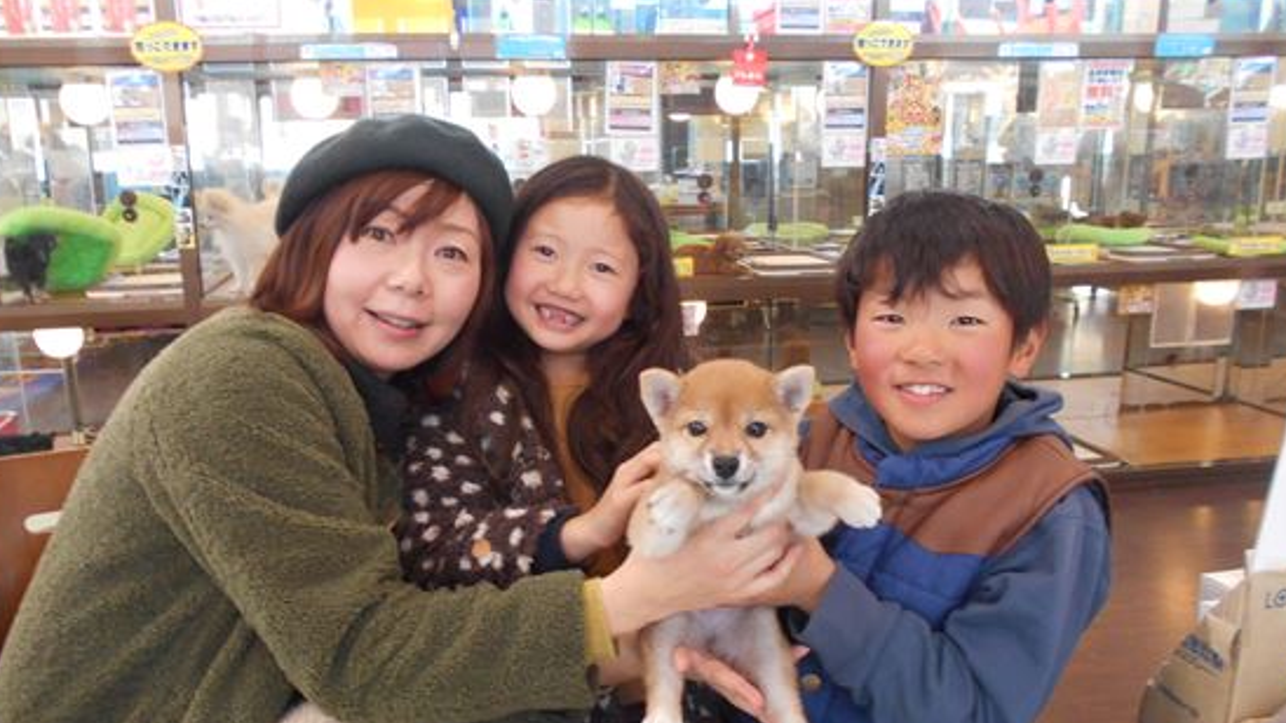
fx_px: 1057
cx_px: 631
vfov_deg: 37.6
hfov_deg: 62.6
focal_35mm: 31
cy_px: 425
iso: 220
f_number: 3.2
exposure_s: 1/30
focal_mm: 4.6
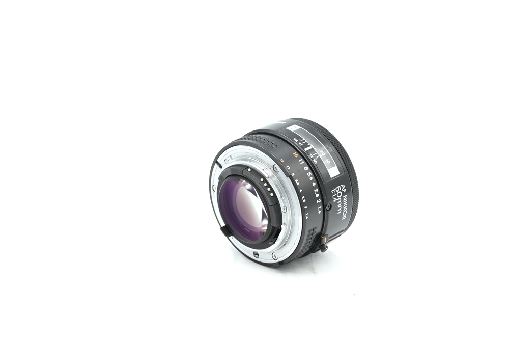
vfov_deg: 18.2
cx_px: 254
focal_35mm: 75
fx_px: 1060
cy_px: 170
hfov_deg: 27.0
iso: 200
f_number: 16
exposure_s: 1/13
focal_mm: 75
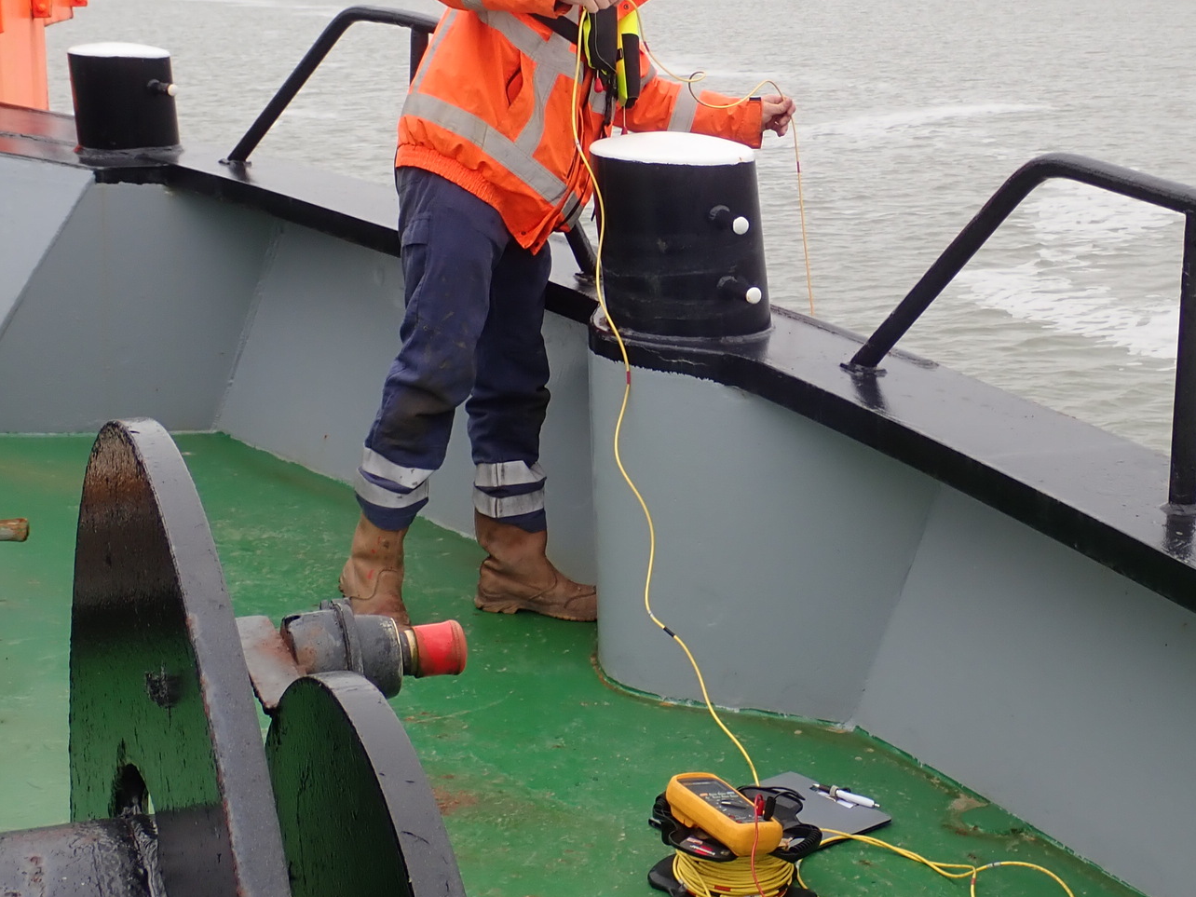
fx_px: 2315
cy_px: 273
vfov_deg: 21.8
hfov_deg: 28.8
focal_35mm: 67
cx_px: 781
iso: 100
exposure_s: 1/100
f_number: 4
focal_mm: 7.86
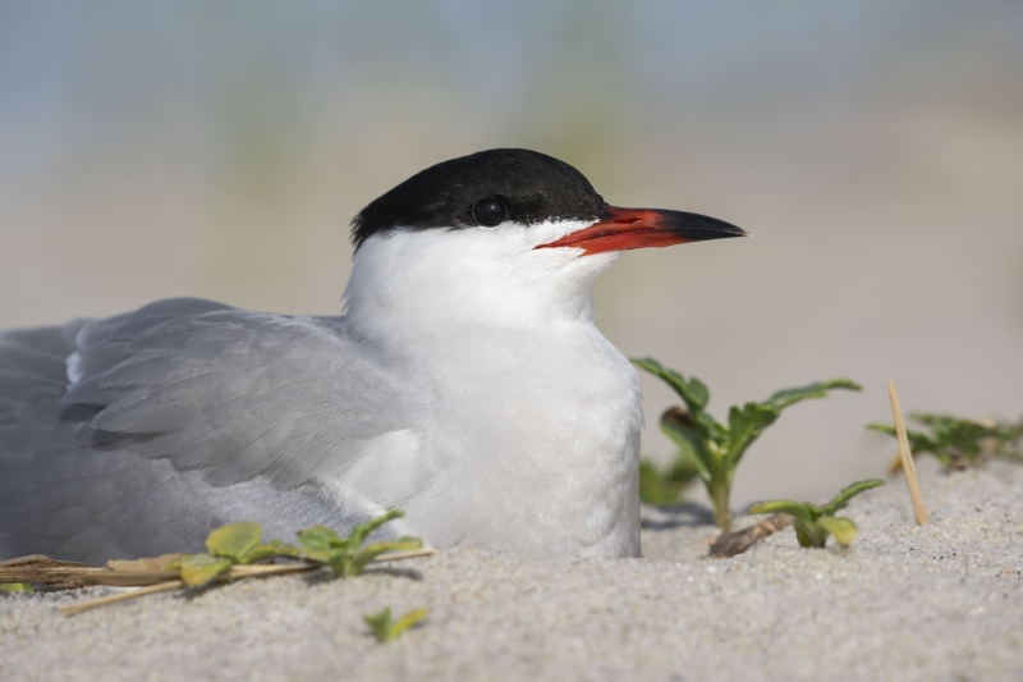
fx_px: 18722
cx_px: 512
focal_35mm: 659
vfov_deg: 2.1
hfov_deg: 3.1
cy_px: 341
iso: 800
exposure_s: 1/1600
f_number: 11
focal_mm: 659
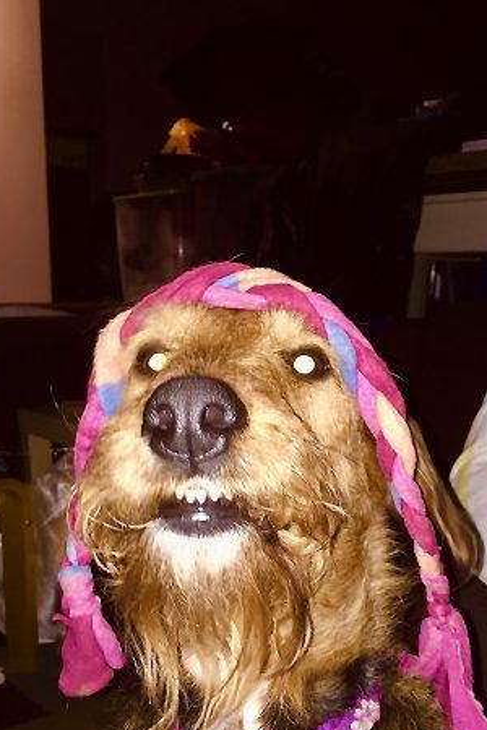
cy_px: 444
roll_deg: -0.3
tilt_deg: -10.7
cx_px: 275
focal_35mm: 41
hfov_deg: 32.6
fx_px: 832
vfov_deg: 47.1
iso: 80
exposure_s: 1/16
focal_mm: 4.15
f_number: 2.2
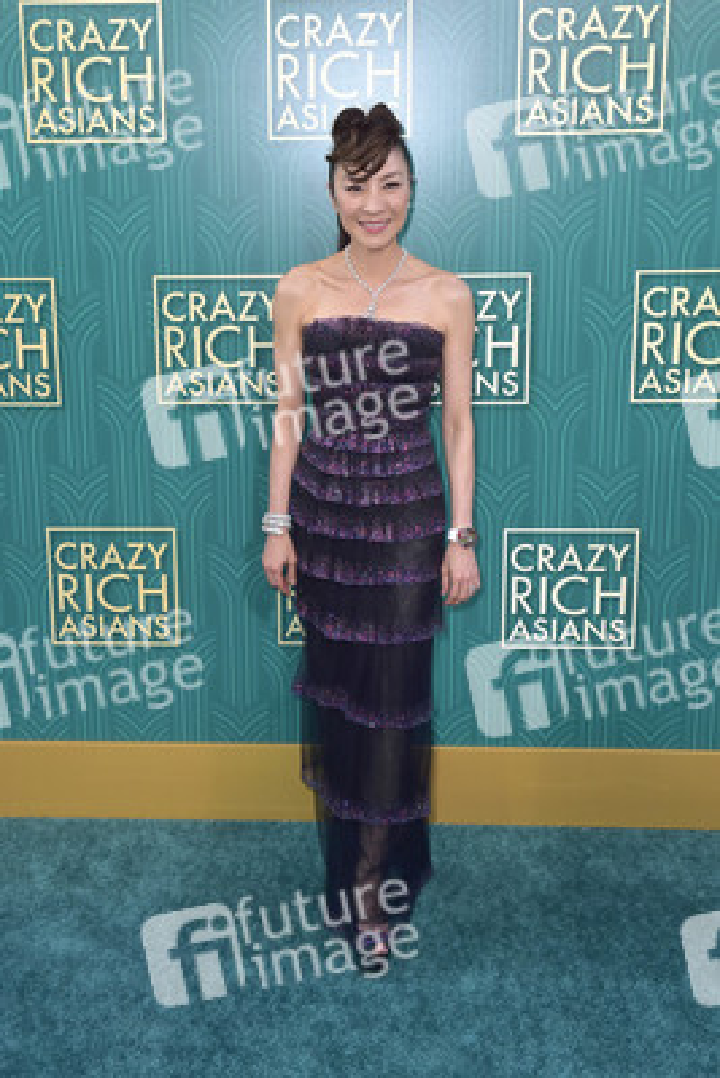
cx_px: 360
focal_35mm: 38
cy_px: 539
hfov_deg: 35.1
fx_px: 1139
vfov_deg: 50.7
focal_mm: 38
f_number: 6.3
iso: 400
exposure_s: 1/250
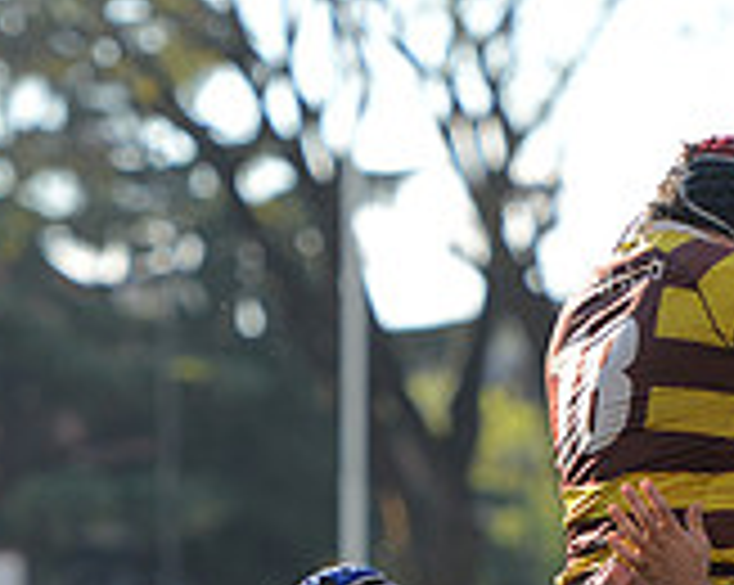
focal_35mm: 485
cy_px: 866
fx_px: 10523
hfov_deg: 4.0
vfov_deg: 3.2
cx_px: 518
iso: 320
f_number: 2.8
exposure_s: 1/1000
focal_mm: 145
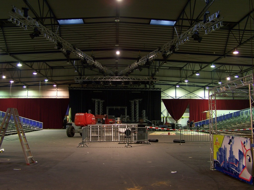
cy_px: 95
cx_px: 127
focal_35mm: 38
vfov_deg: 37.7
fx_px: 279
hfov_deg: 49.0
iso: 80
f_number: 2.8
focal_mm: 6.3
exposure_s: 1/2
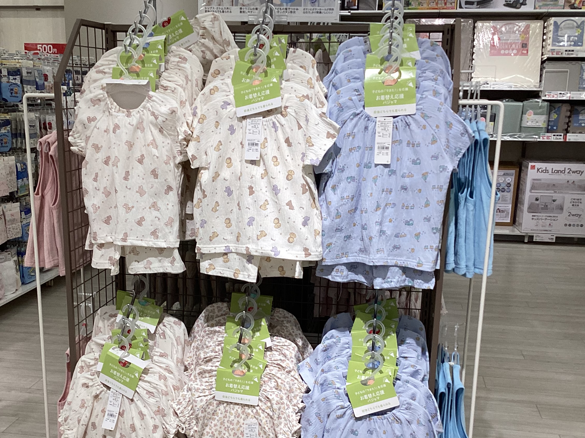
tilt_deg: -16.8
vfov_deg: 31.9
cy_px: 291
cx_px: 257
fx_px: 760
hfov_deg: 42.0
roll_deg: -0.6
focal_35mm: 45
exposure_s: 1/120
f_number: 2.4
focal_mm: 3.3
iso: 40
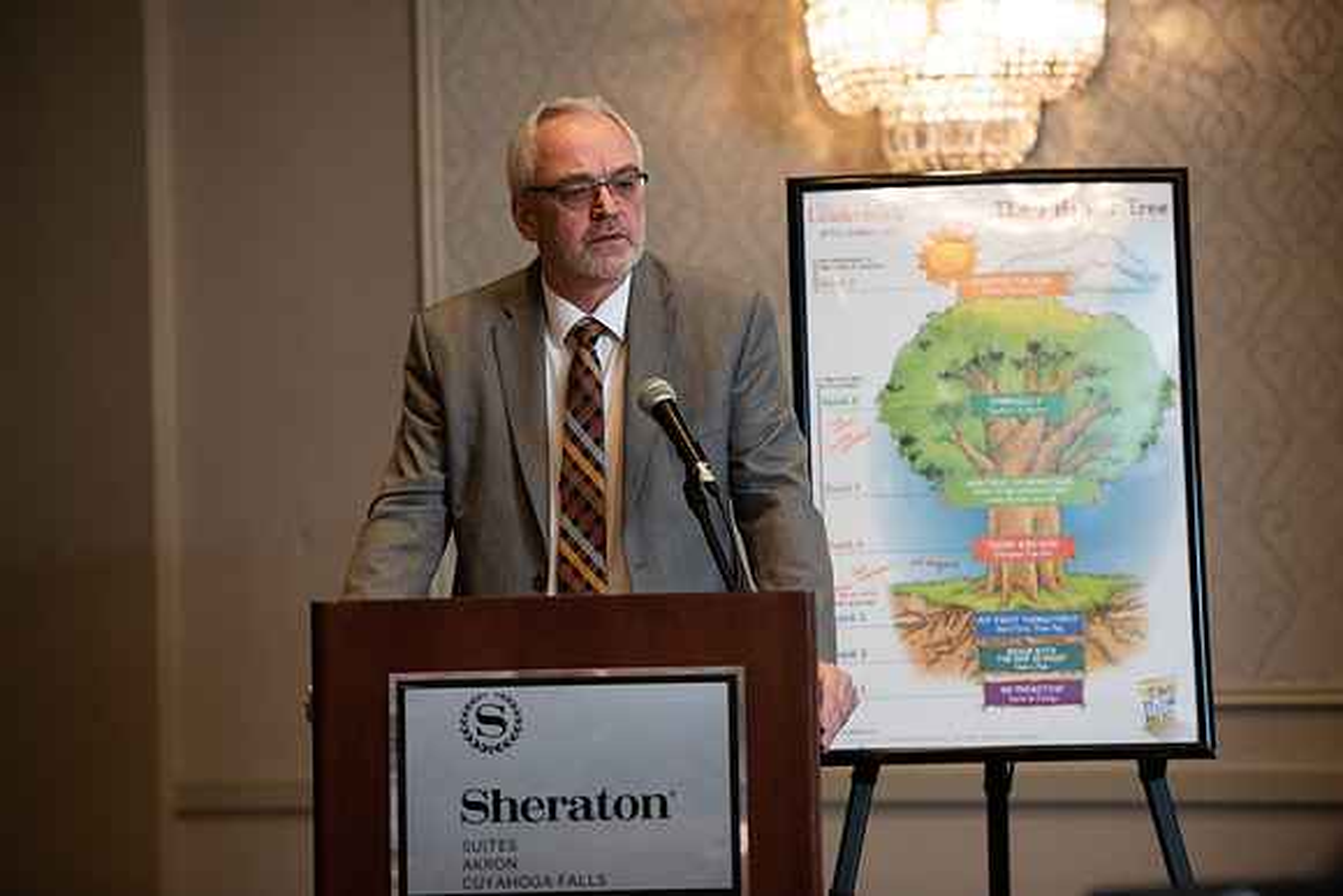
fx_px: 5224
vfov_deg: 9.8
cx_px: 672
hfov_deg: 14.7
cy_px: 448
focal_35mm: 140
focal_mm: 140
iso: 1600
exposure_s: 1/200
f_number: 3.2
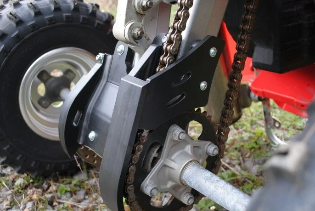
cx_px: 156
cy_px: 123
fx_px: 307
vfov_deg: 37.8
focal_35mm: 35
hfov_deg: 54.4
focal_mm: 20
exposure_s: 1/200
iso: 200
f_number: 3.8
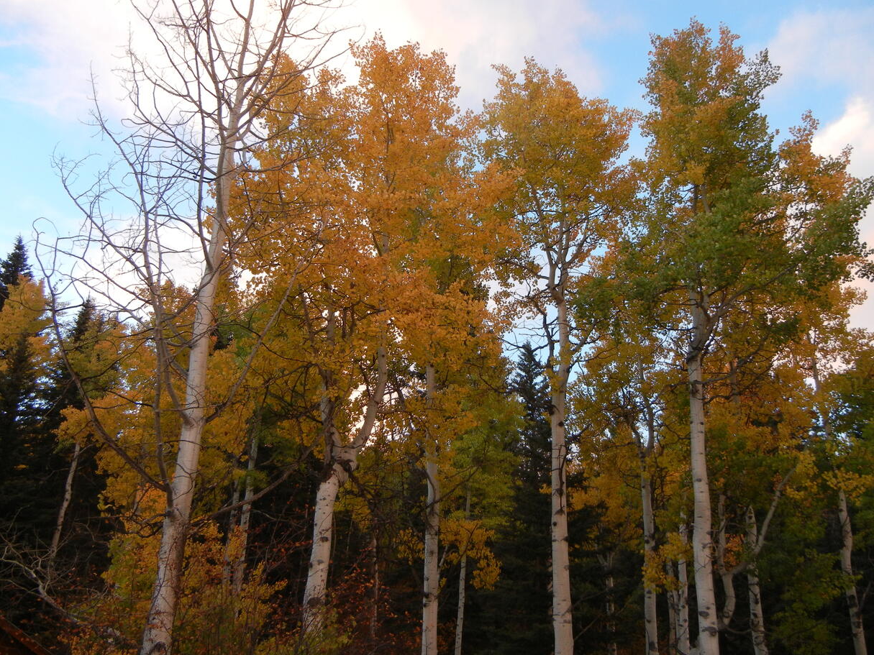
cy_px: 308
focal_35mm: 33
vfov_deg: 42.9
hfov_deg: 55.3
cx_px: 457
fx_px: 833
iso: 266
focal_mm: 5.4
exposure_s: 1/30
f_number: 3.5
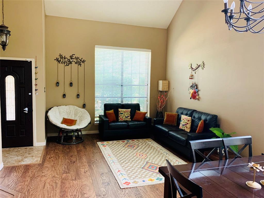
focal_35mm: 26
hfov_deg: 67.3
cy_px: 99
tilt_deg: -5.1
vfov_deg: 53.1
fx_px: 198
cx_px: 132
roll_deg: -1.0
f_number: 1.8
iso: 320
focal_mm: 4.25
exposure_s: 1/60
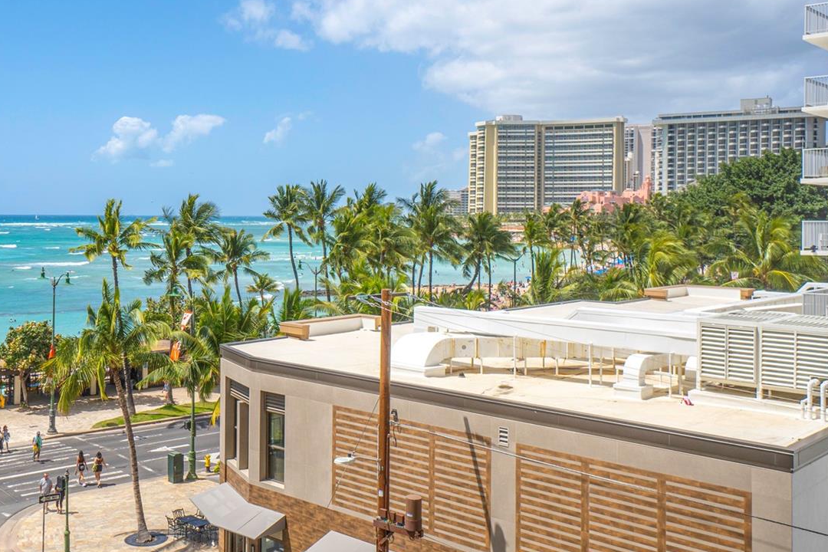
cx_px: 237
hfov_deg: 47.2
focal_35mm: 40
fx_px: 920
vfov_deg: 33.3
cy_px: 232
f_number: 8
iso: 250
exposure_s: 1/1000
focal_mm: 18
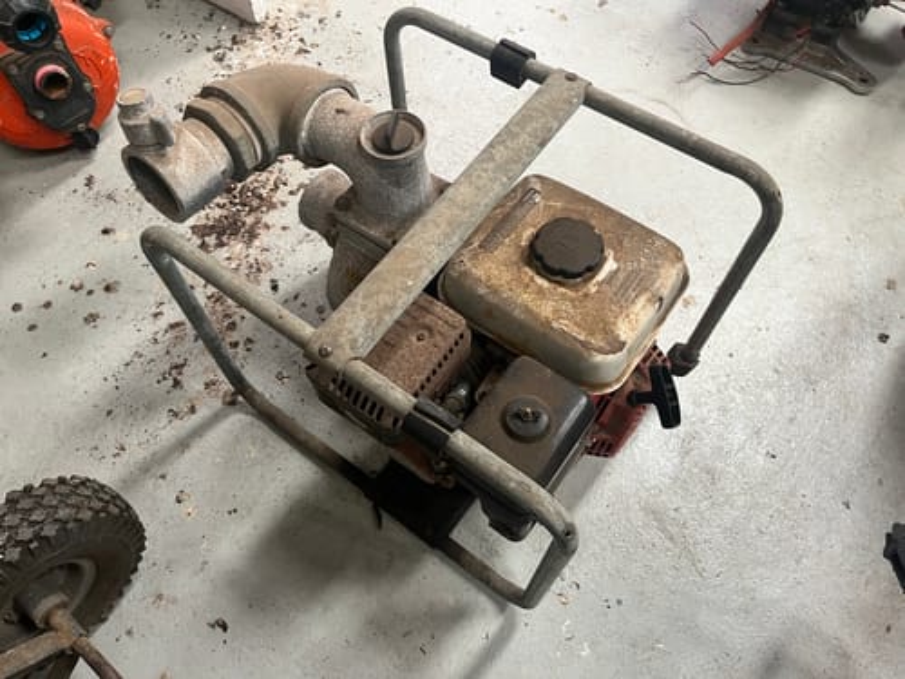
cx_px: 452
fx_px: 680
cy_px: 340
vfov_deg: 53.1
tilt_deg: -62.1
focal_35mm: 26
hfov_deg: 67.3
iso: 160
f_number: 1.6
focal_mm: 5.1
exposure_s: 1/50
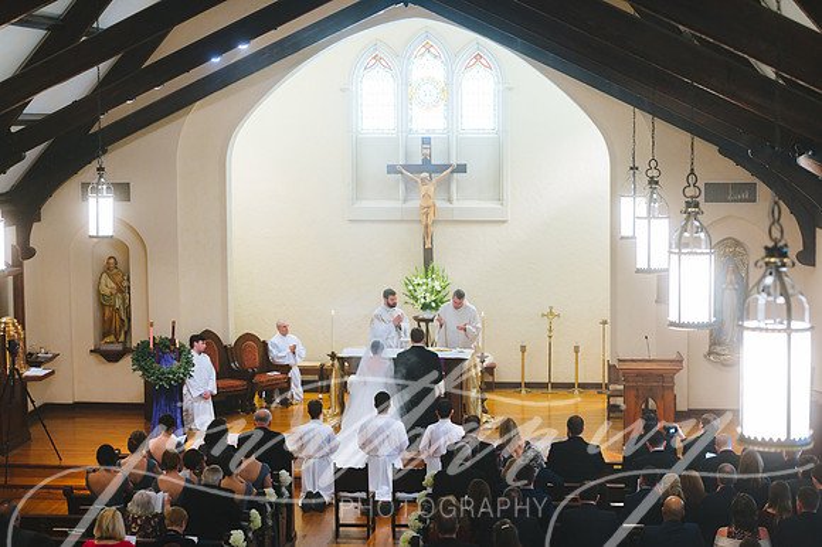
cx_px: 411
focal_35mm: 70
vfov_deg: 19.4
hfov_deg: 28.9
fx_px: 1597
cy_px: 274
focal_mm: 70
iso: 2500
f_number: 2.8
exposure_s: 1/160
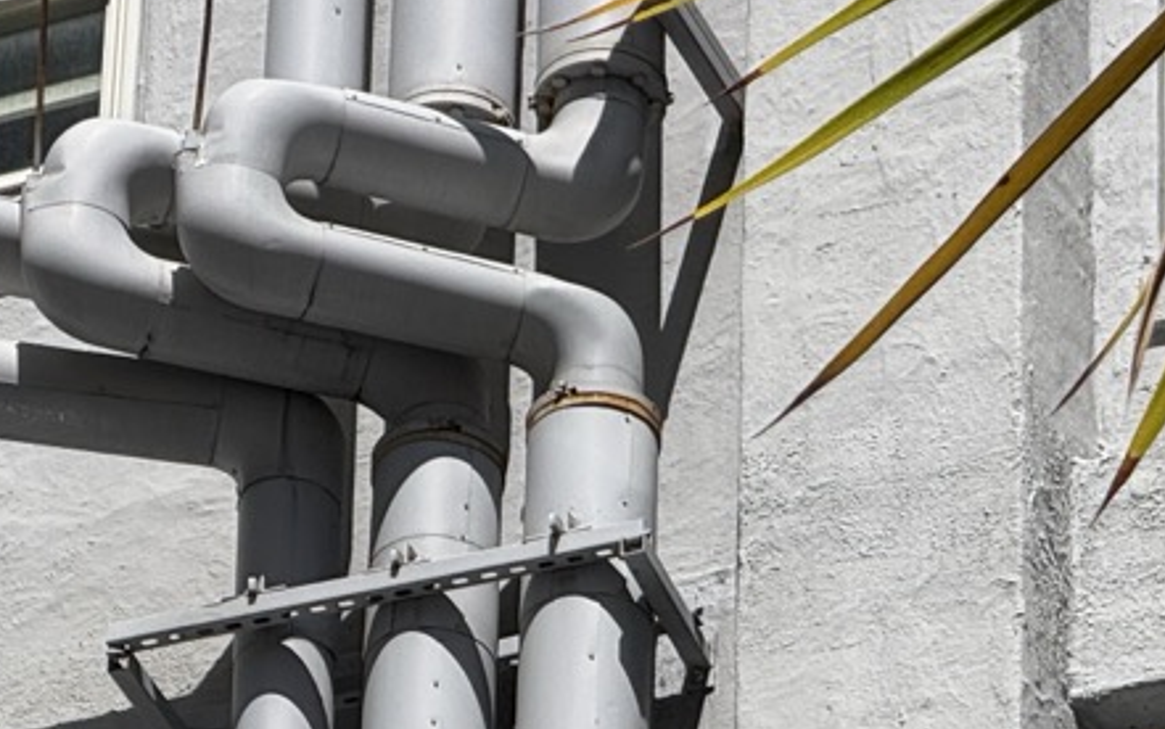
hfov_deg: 5.7
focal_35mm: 369
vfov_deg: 3.6
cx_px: 3
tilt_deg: +36.3
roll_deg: -3.8
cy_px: 930
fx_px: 11720
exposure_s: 1/2933
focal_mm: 15.66
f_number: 2.8
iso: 50
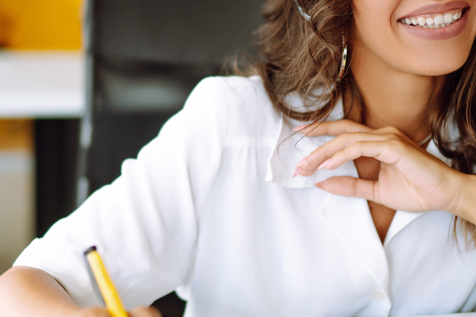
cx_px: 163
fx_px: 1177
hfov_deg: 22.8
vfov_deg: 15.4
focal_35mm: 89
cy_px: 131
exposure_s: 1/320
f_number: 1.4
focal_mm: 35
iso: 250
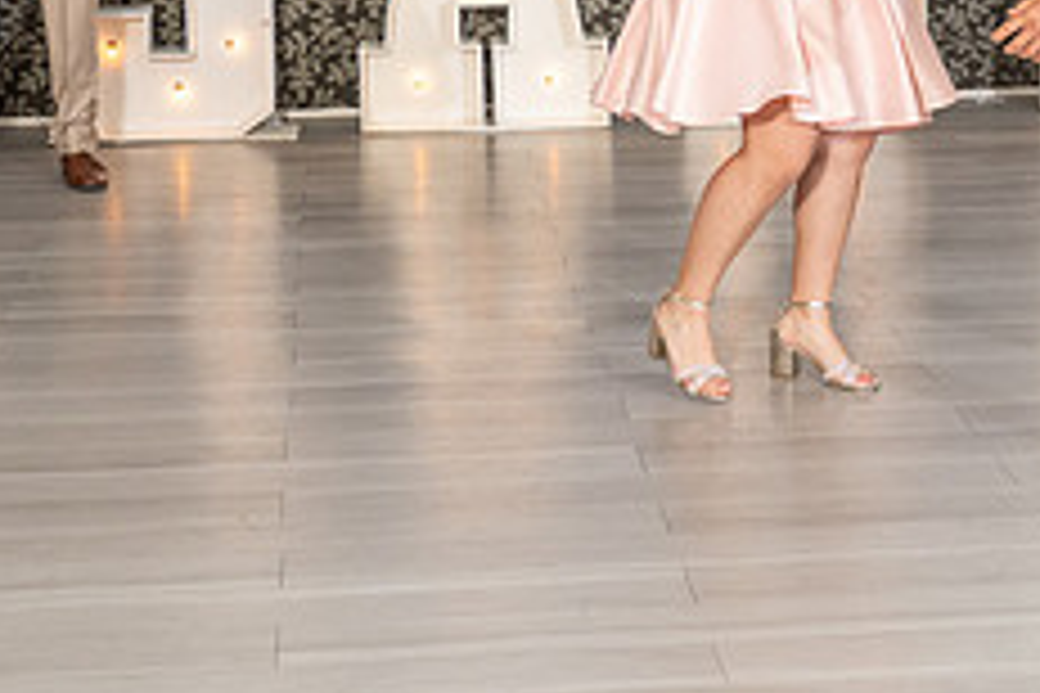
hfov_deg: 18.9
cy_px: 65
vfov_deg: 12.7
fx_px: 3091
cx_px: 803
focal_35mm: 107
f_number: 3.5
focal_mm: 28
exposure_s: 1/200
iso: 500
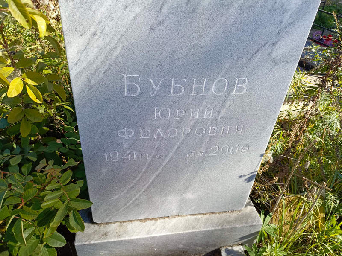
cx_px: 171
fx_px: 247
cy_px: 128
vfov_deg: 54.9
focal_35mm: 25
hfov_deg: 69.4
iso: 110
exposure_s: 1/417
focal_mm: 4.76
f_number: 1.69
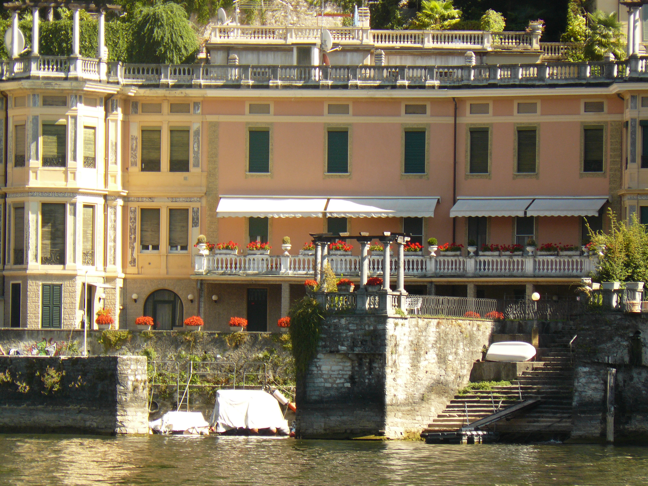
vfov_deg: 6.1
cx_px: 324
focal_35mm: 244
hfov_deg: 8.1
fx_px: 4568
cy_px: 243
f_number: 4
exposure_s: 1/200
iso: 100
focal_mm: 40.7
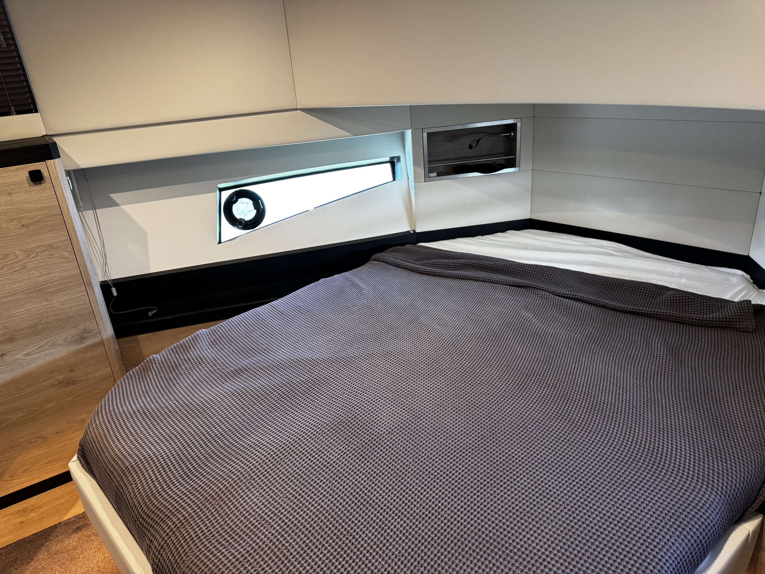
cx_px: 382
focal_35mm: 24
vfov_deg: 56.8
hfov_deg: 71.6
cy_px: 287
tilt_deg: -23.6
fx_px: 530
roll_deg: +5.4
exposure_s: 1/60
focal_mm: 6.76
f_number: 1.78
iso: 400
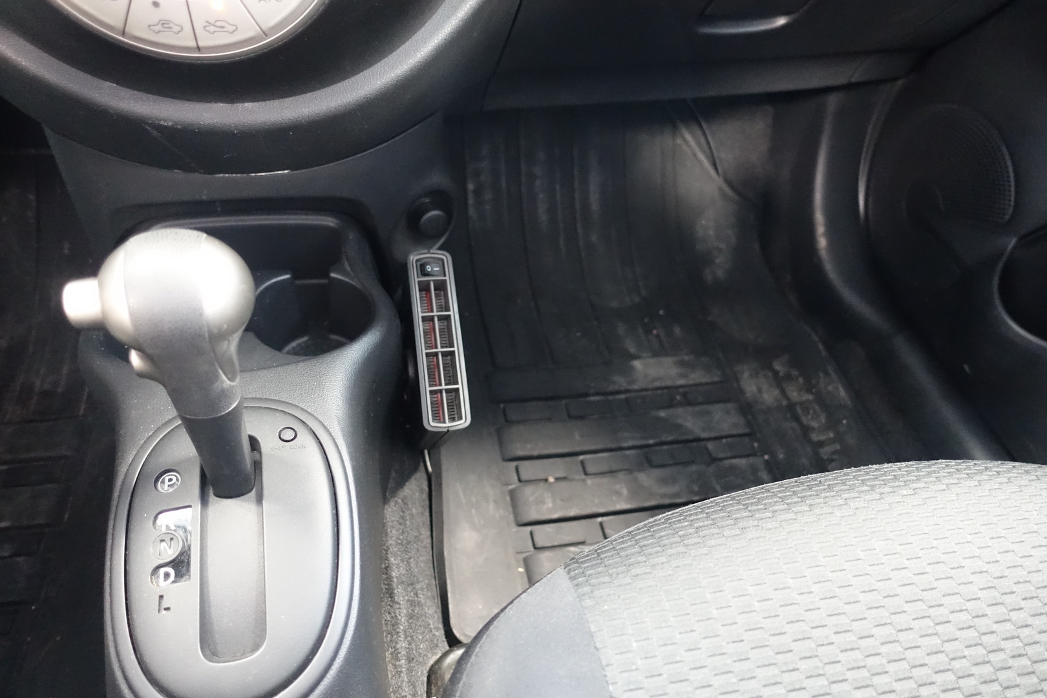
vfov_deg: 53.1
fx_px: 698
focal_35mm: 24
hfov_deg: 73.7
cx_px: 524
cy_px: 349
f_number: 1.8
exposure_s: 1/15
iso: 3200
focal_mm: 8.8
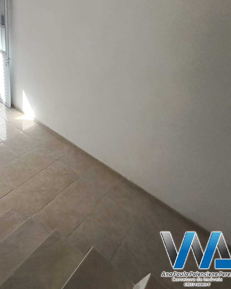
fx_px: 171
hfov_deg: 63.2
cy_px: 142
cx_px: 52
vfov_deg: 80.4
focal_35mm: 20
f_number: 2.2
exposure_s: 1/457
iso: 50
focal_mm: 1.67
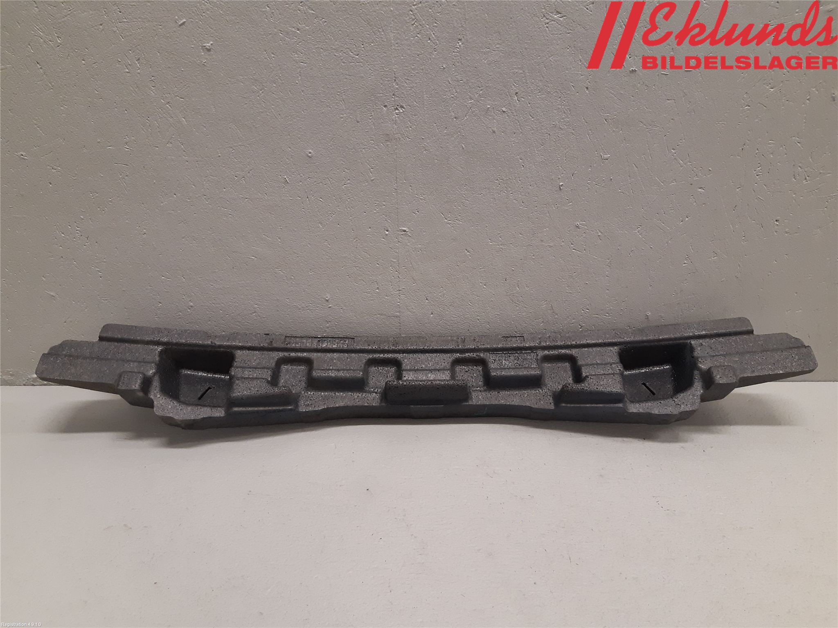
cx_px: 419
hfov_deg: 67.3
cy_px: 314
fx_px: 629
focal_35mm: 26
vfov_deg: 53.1
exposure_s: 1/50
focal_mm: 3.93
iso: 160
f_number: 1.7
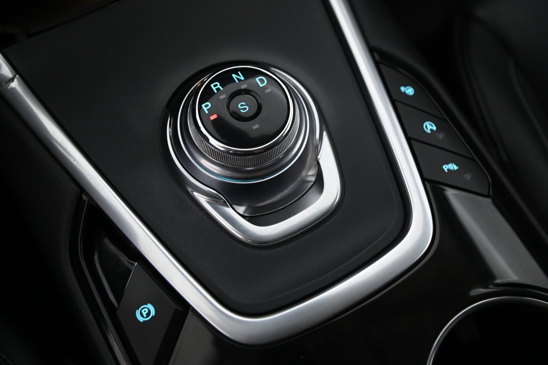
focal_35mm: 58
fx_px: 882
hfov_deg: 34.5
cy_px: 182
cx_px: 274
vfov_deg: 23.3
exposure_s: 1/30
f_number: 4
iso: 2000
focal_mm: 58
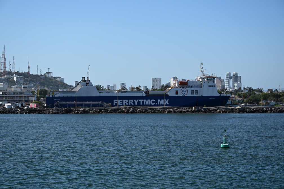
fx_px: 631
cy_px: 94
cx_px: 142
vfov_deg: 17.1
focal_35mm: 80
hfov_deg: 25.4
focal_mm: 80
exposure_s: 1/640
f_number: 6.3
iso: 100
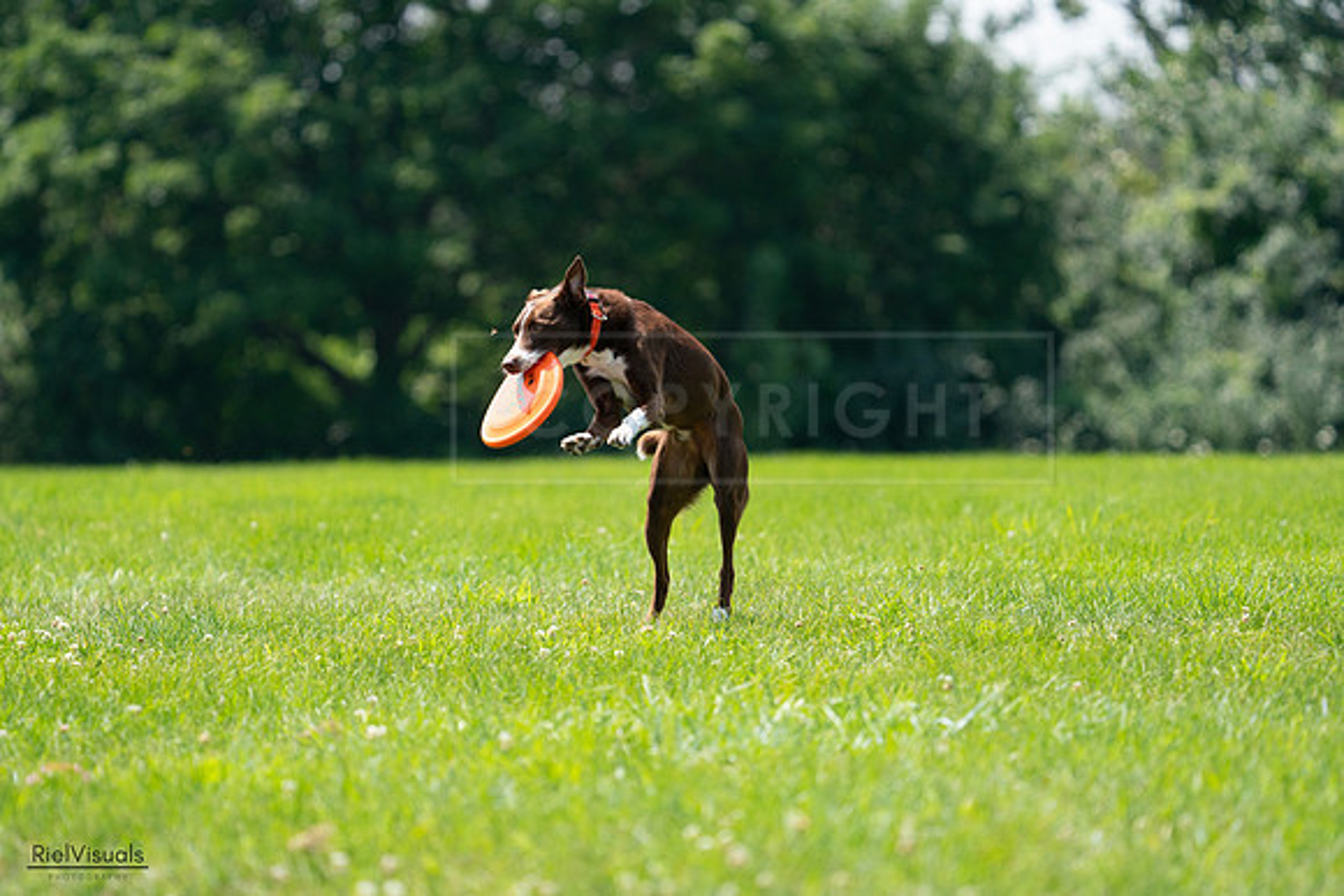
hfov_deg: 6.2
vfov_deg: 4.1
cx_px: 672
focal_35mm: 335
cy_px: 448
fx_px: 12509
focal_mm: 335
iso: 1250
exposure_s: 1/3200
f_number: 6.3
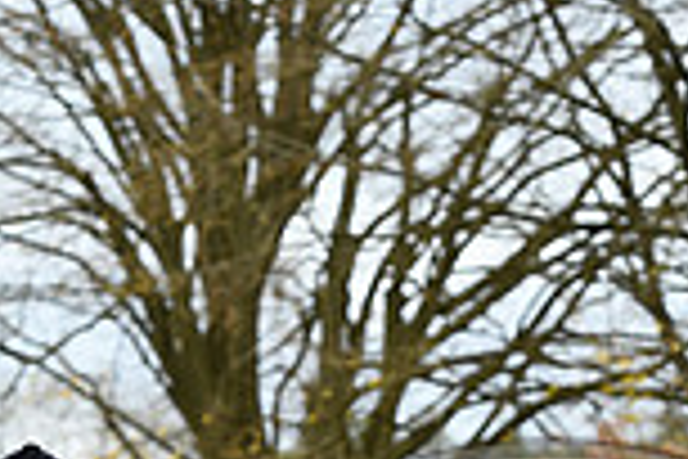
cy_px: 842
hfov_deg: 4.5
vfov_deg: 3.0
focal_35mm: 455
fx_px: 8695
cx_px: 499
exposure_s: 1/1250
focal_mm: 120
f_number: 5.6
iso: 1800
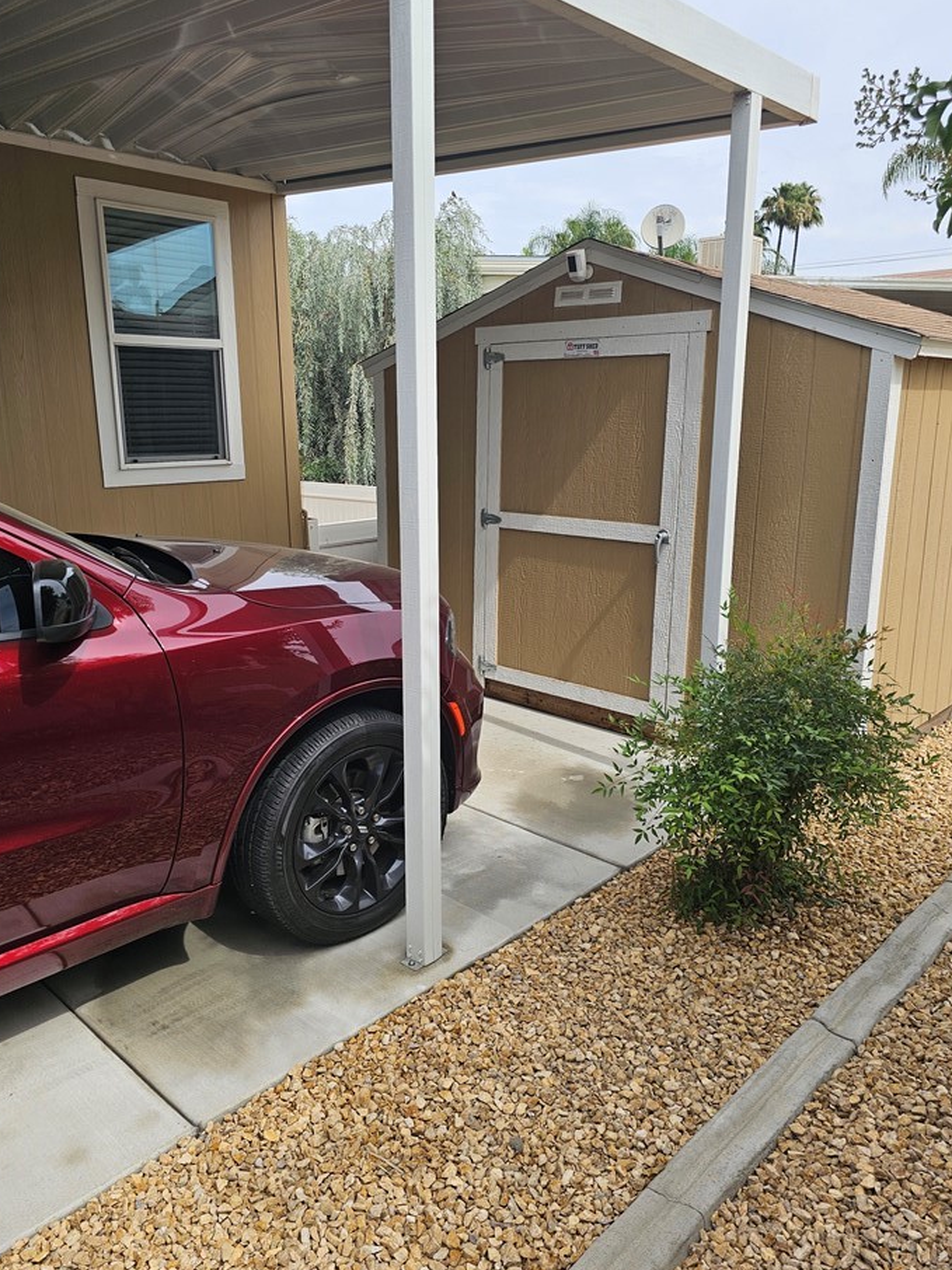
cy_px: 620
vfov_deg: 67.3
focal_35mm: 26
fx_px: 954
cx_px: 450
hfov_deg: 53.0
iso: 10
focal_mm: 6.3
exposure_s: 1/480
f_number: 1.7
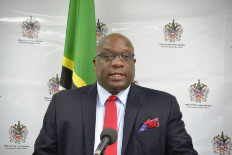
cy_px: 78
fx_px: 902
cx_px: 116
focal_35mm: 140
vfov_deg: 9.8
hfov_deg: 14.7
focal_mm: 140
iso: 3200
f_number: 5.6
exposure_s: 1/50
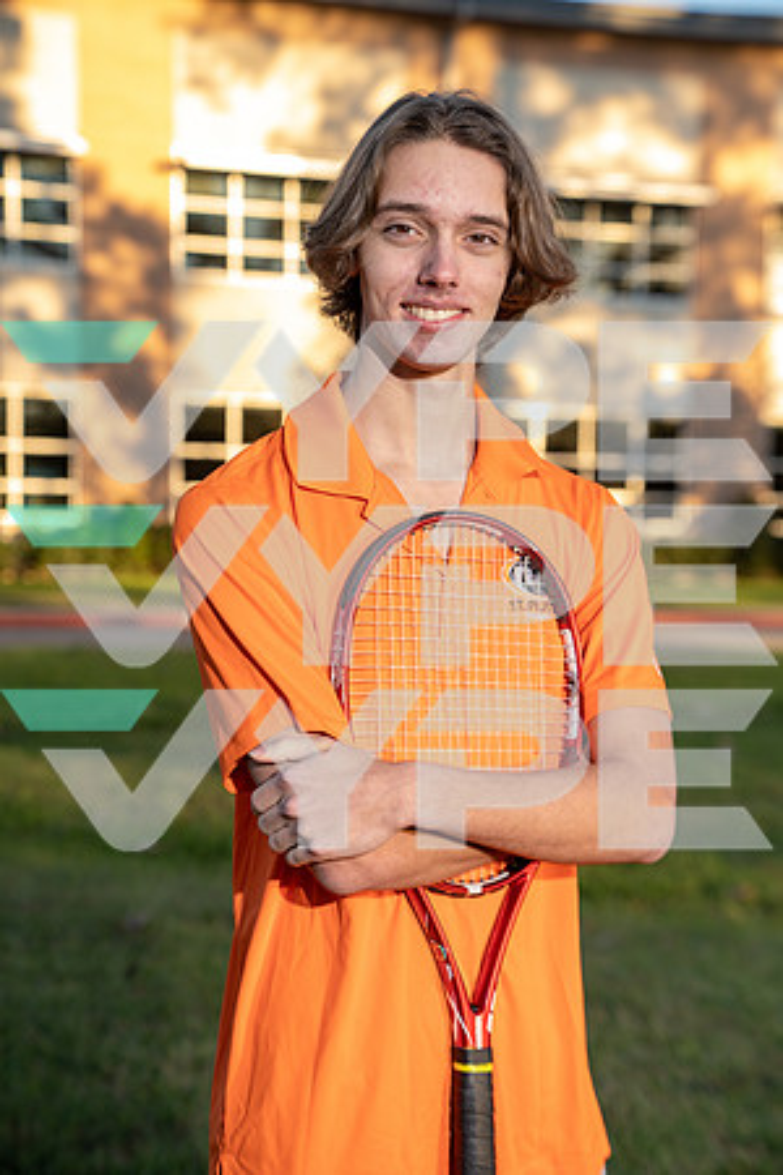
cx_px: 392
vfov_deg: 32.9
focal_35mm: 61
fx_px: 1990
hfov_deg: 22.3
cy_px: 588
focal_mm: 61
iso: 250
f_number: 3.5
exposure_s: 1/250
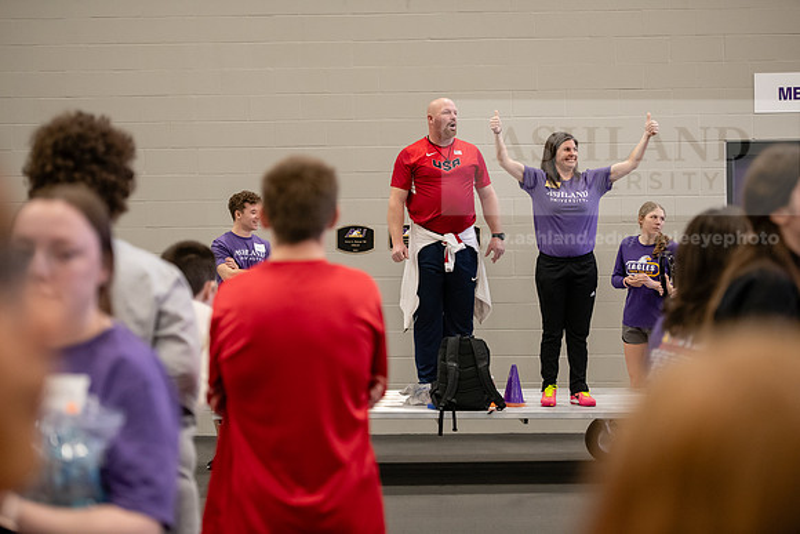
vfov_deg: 17.1
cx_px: 400
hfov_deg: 25.4
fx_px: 1778
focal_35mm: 80
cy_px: 267
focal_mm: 80
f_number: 3.2
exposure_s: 1/200
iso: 2500
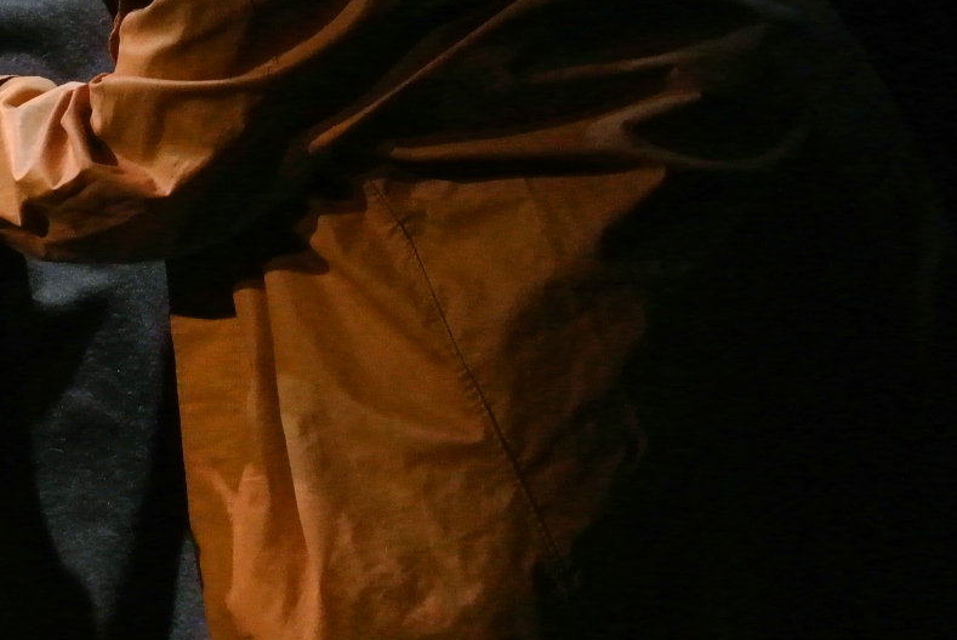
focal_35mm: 211
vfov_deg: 6.5
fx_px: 5615
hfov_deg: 9.6
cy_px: 208
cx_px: -165
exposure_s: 1/80
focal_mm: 31.9
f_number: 3.8
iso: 3200
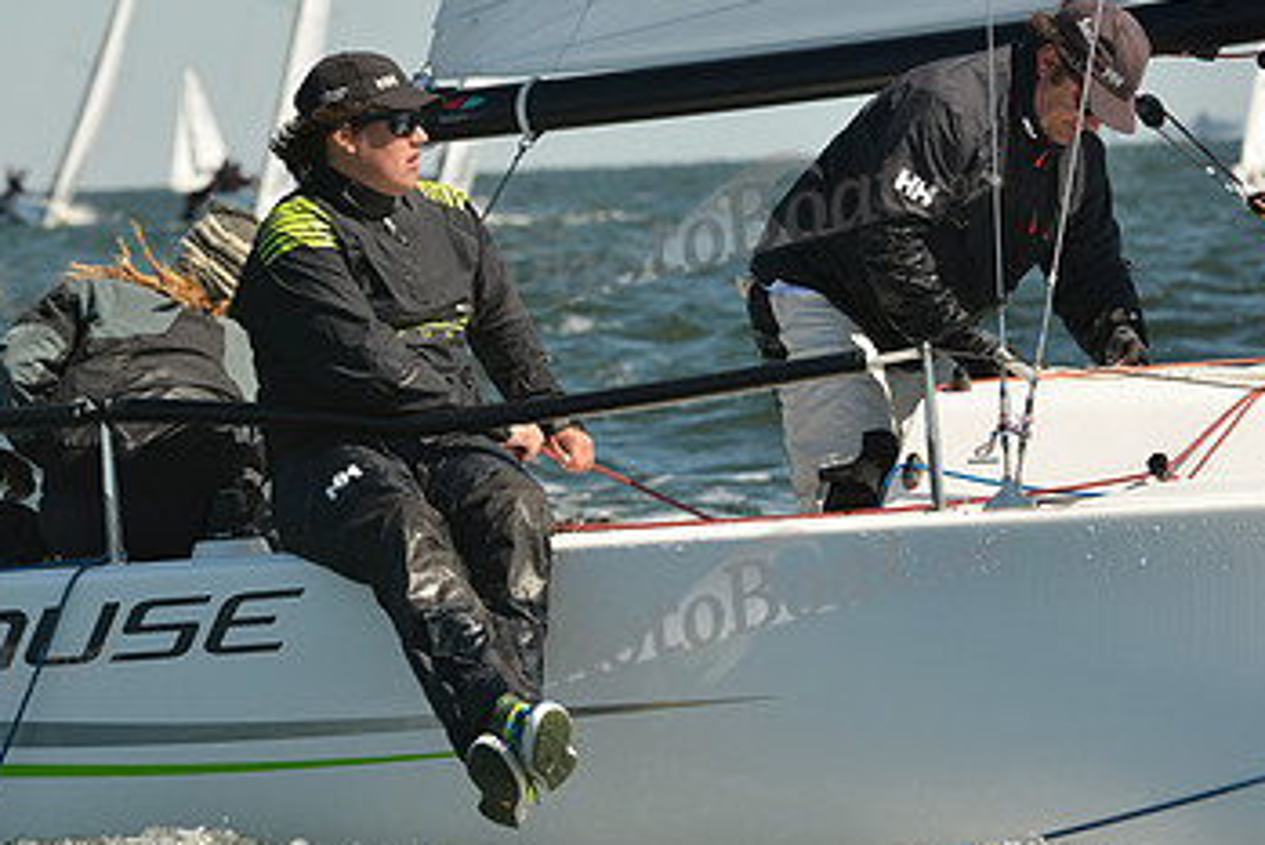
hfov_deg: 6.2
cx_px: 312
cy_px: 466
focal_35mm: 332
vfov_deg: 4.1
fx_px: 11670
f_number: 8
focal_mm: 200
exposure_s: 1/1000
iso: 500
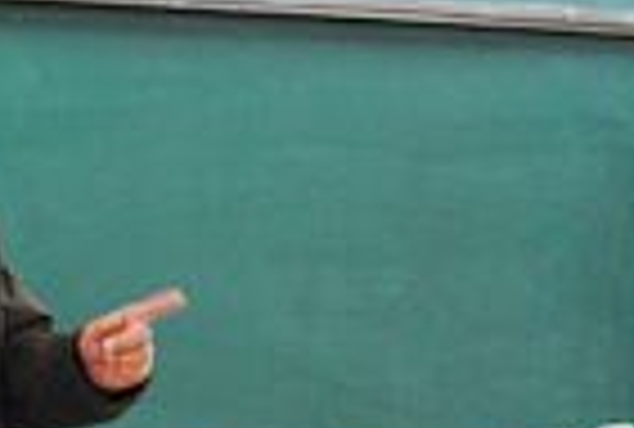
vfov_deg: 7.4
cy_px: 187
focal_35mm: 187
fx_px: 3304
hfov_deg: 10.8
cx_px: -112
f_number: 5
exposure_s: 1/30
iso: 560
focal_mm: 42
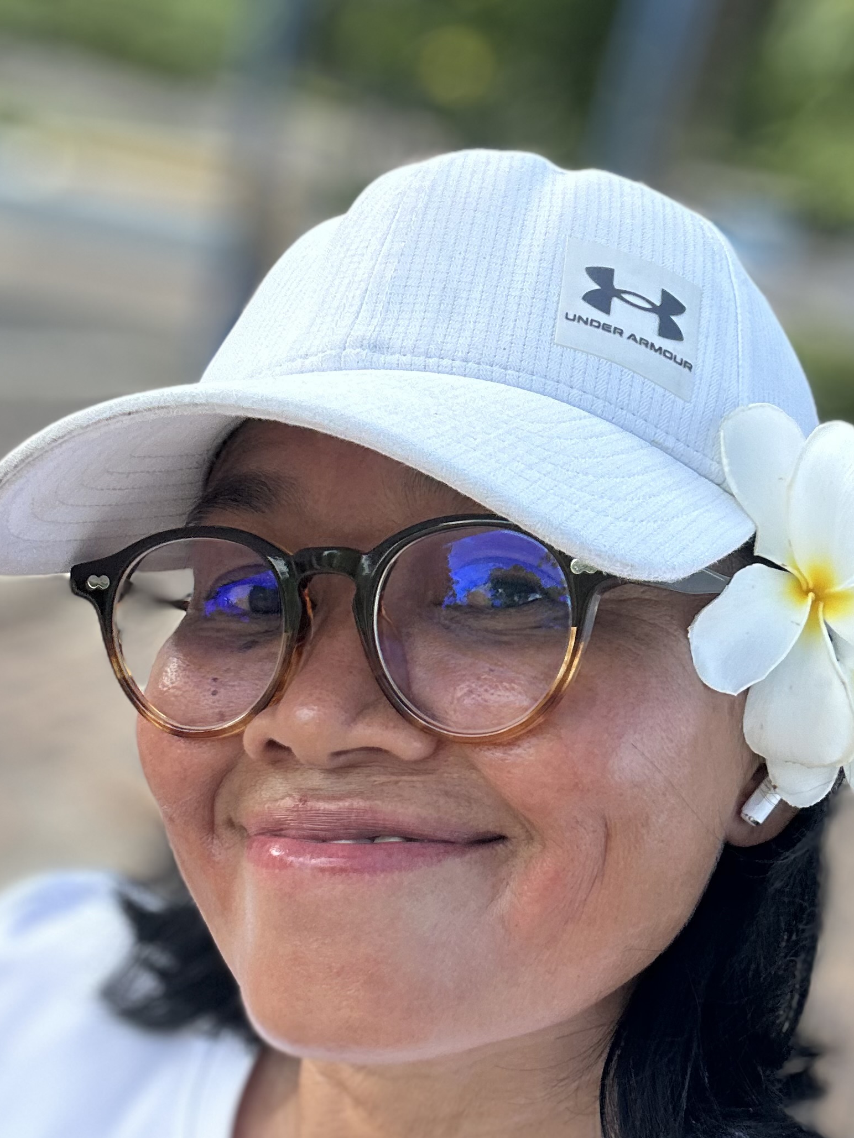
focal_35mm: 45
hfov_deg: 32.1
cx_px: 476
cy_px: 703
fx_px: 1480
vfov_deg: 41.8
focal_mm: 2.69
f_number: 1.9
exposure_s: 1/246
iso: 25
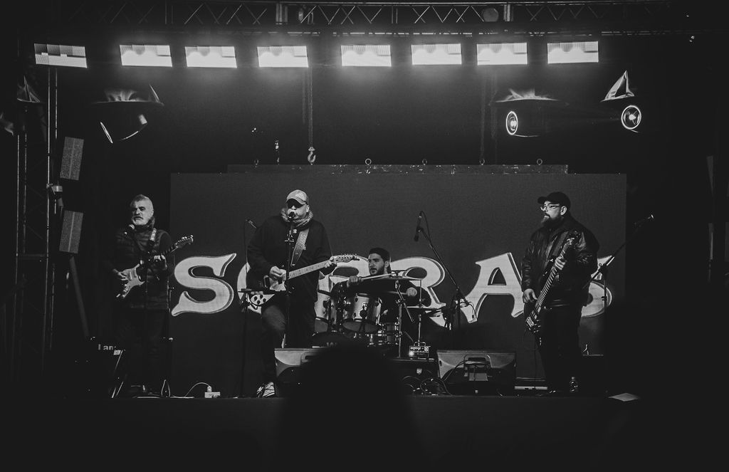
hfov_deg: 12.5
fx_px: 3324
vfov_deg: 8.1
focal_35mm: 166
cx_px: 381
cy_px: 249
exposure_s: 1/200
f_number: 4.8
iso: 2000
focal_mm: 155
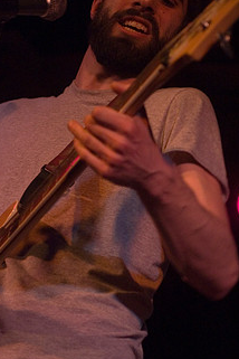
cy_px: 177
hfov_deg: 9.3
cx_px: 151
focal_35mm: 147
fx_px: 1464
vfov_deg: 14.0
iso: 800
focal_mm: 70
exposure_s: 1/40
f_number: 2.8
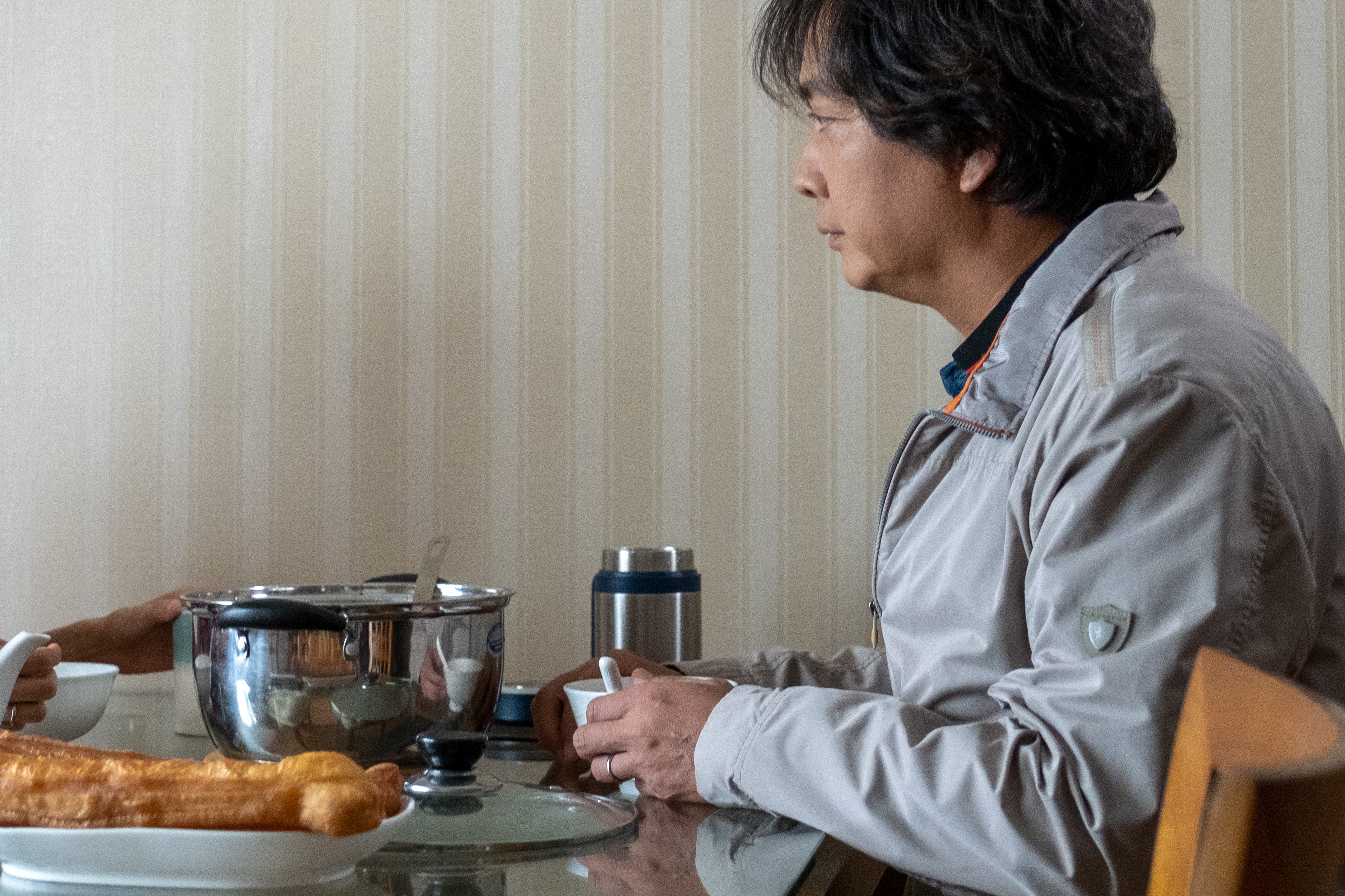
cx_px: 526
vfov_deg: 20.2
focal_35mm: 67
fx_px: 2503
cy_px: 302
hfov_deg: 30.0
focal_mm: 25.7
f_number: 2.8
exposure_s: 1/60
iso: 1600
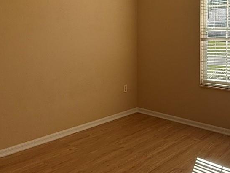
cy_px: 43
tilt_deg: -1.7
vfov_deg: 34.4
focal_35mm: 41
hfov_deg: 45.7
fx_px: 273
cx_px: 127
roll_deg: -0.2
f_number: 2.2
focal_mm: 2.22
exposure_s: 1/540
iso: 64
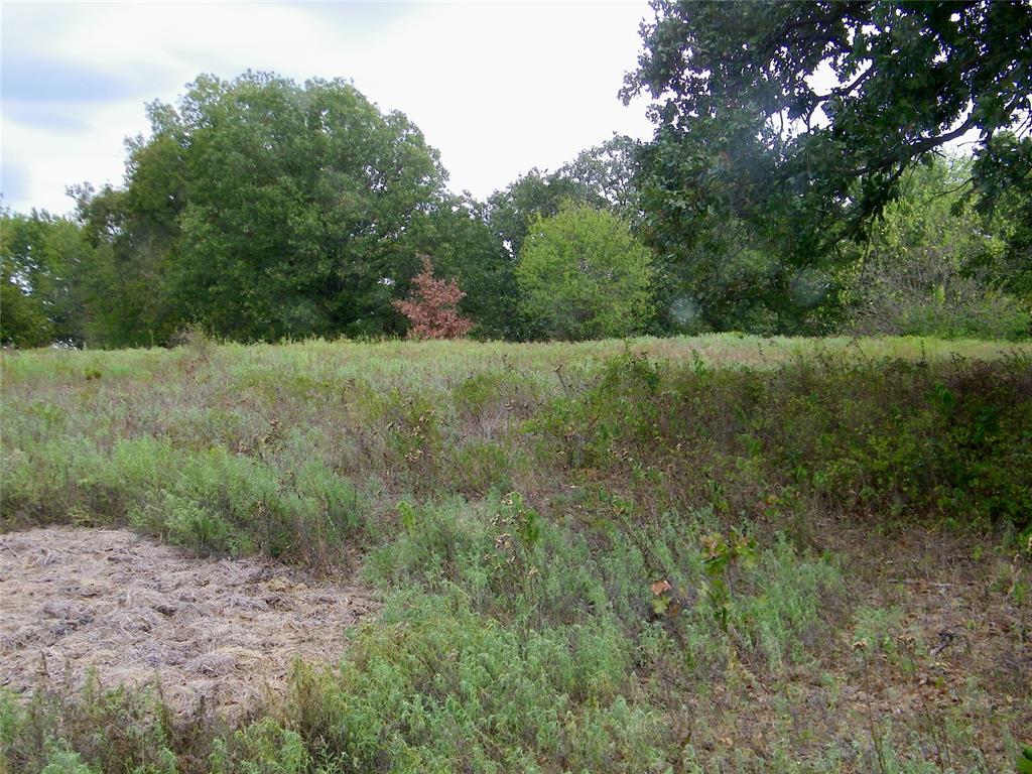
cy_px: 387
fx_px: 1461
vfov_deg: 29.7
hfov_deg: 38.9
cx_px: 516
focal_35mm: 49
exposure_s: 1/160
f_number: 4
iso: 80
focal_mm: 8.8
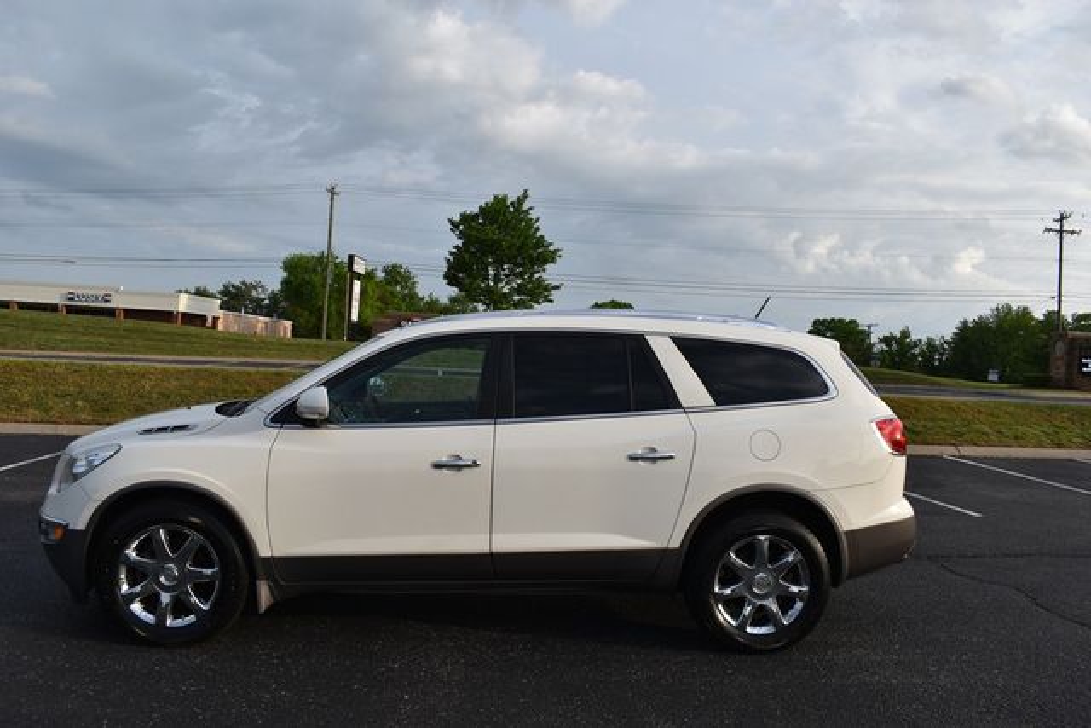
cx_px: 546
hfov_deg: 67.4
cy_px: 364
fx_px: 818
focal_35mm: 27
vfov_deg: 48.0
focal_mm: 18
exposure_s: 1/250
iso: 100
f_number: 8
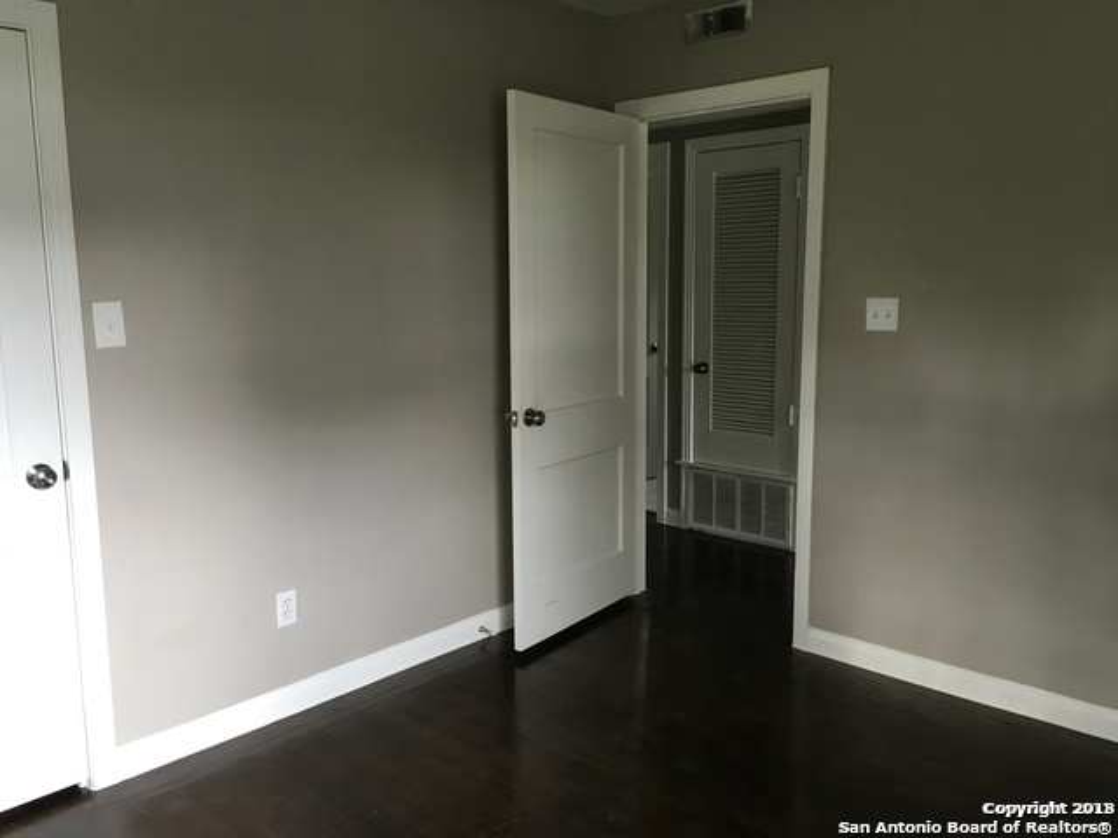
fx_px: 937
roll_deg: +1.2
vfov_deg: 48.2
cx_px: 559
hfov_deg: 61.7
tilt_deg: -6.8
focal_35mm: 29
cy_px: 419
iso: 80
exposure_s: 1/30
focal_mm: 4.15
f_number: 2.2
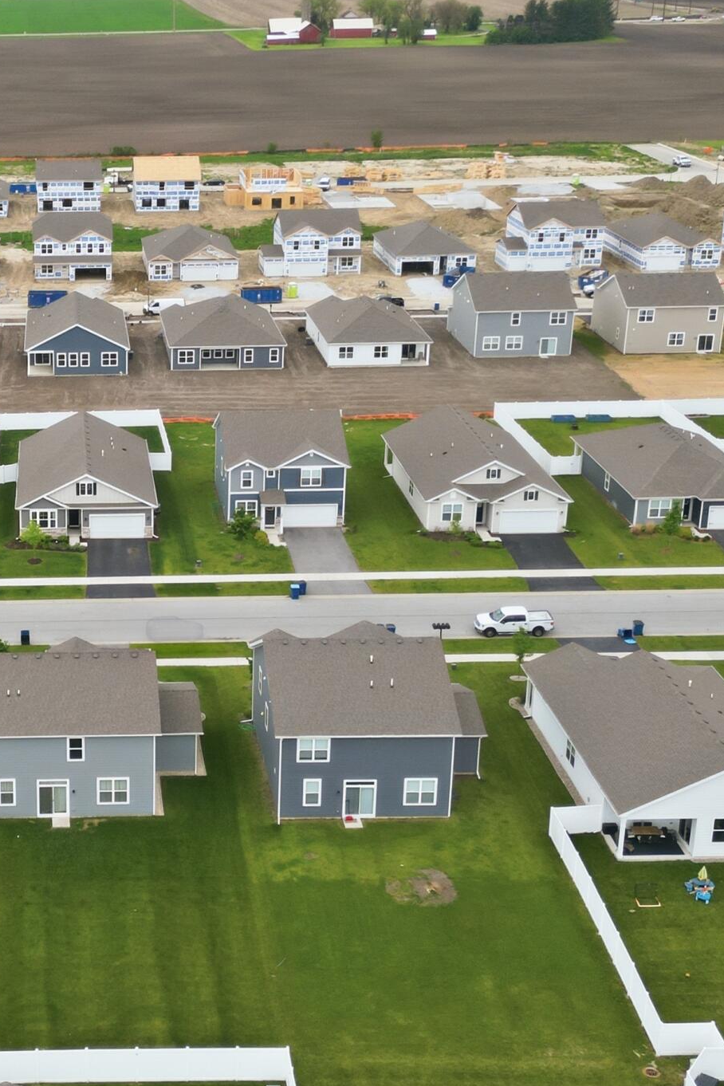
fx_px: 1659
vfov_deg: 36.2
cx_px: 62
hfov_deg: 23.9
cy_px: 511
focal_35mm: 55
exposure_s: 1/1250
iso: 120
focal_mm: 6.7
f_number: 1.7
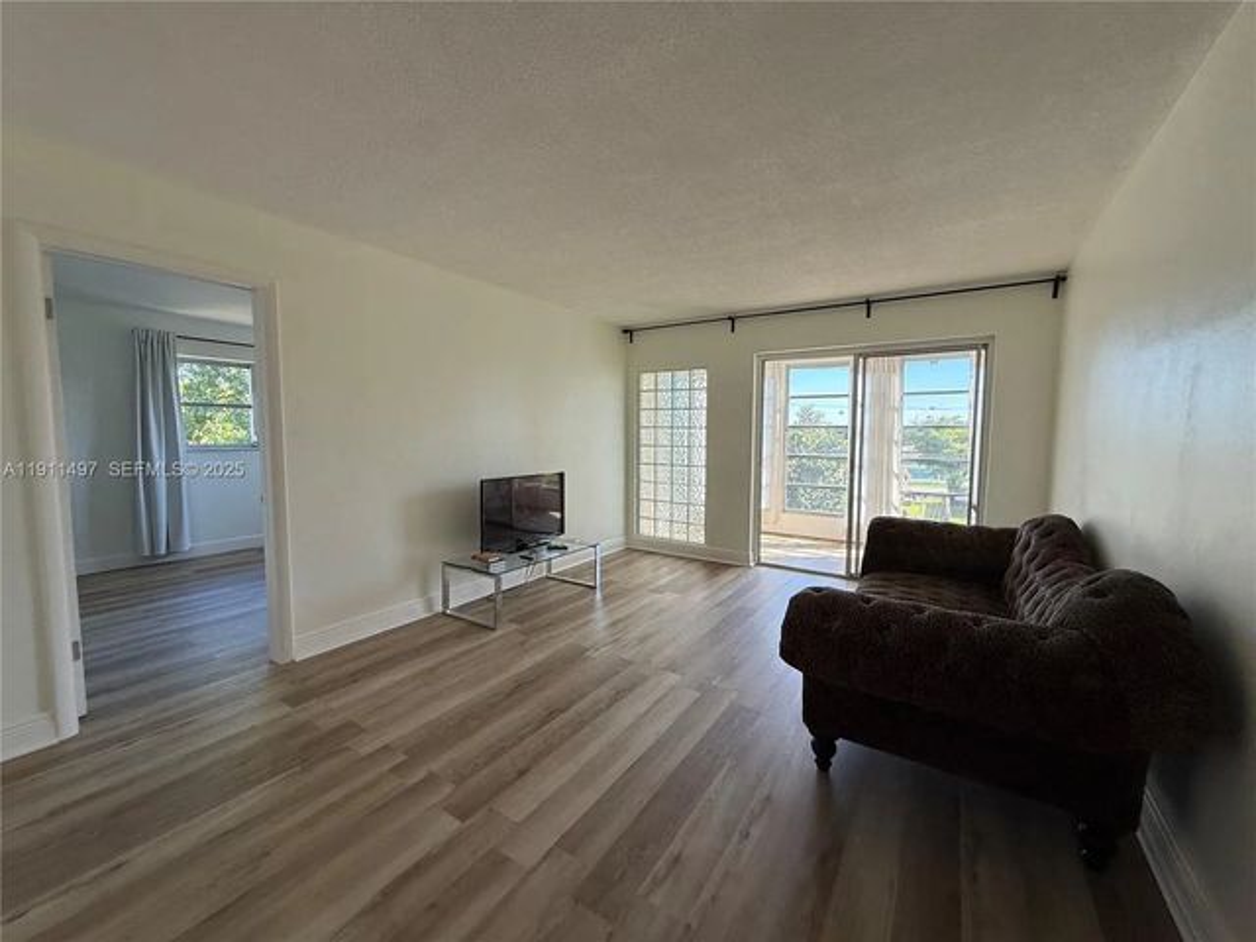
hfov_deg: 102.1
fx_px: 508
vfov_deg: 85.7
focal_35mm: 14
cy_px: 471
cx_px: 628
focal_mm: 2.22
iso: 50
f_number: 2.2
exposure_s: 1/114
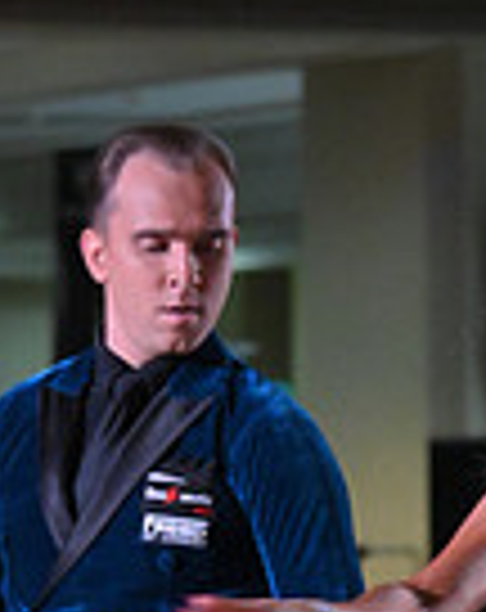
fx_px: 8705
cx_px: 317
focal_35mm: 482
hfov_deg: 3.2
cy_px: 976
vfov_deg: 4.0
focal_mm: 120
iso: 4000
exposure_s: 1/400
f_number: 5.6
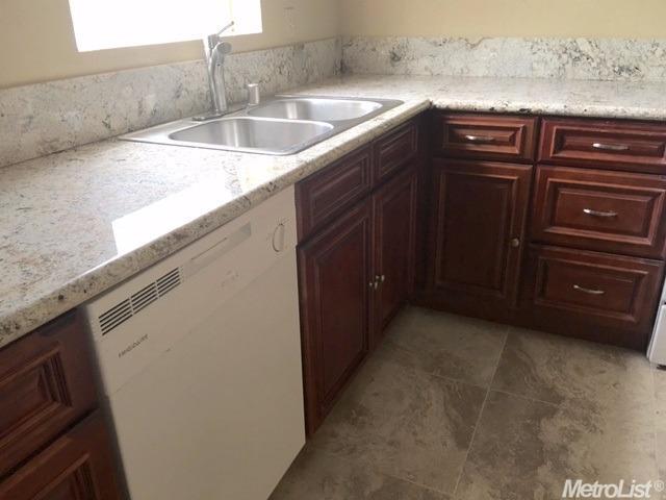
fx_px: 558
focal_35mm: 29
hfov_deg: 61.7
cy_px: 250
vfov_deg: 48.2
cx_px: 333
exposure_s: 1/15
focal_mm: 4.15
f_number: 2.2
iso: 40
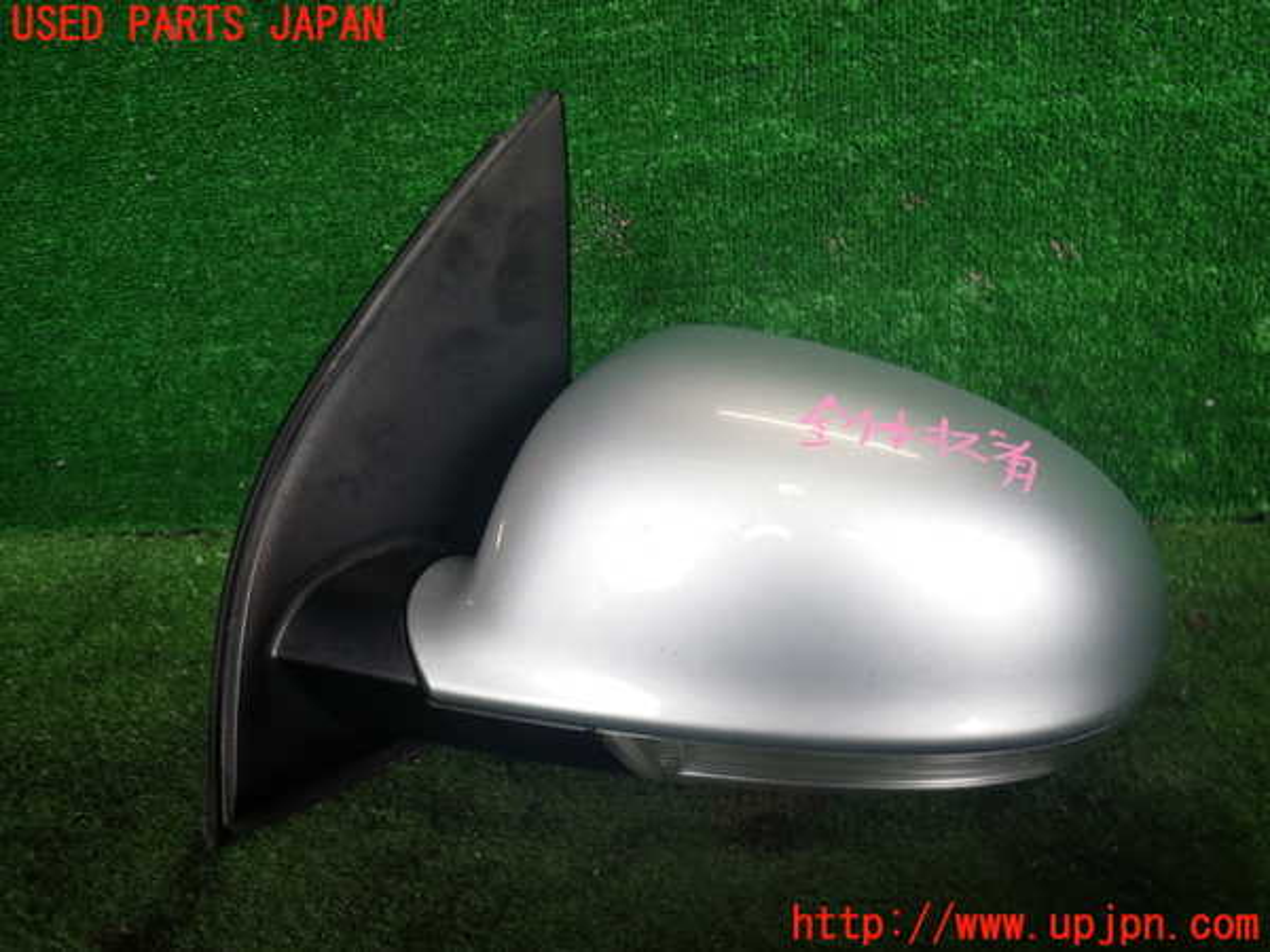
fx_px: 1101
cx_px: 635
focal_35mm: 30
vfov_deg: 46.8
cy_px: 476
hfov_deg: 60.0
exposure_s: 1/125
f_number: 2.3
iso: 125
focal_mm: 5.4
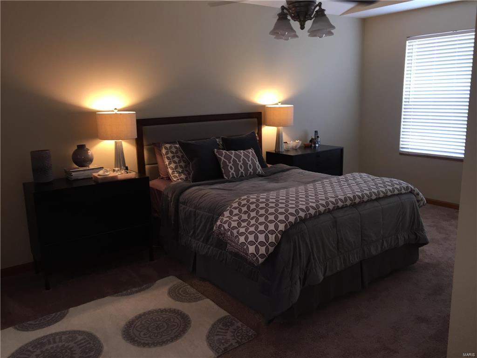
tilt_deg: -12.8
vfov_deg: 48.2
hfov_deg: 61.7
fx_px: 400
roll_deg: +0.4
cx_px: 238
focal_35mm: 29
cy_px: 179
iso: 80
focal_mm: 4.15
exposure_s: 1/30
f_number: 2.2
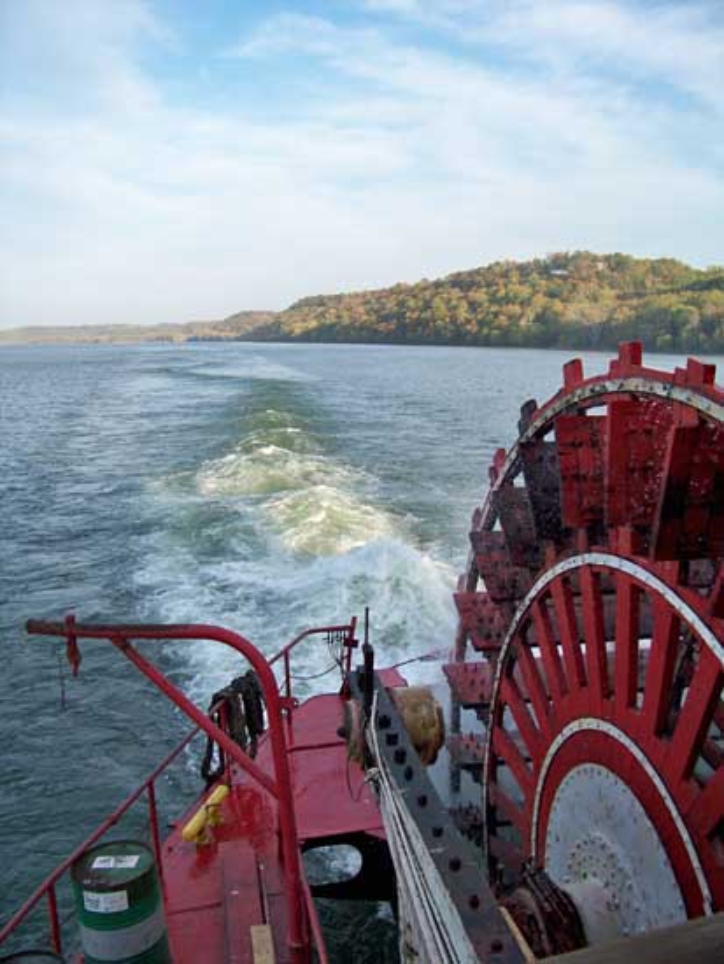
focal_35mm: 33
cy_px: 482
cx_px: 362
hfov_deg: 43.0
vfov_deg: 55.3
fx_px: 920
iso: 64
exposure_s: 1/500
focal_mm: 5.85
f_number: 2.8
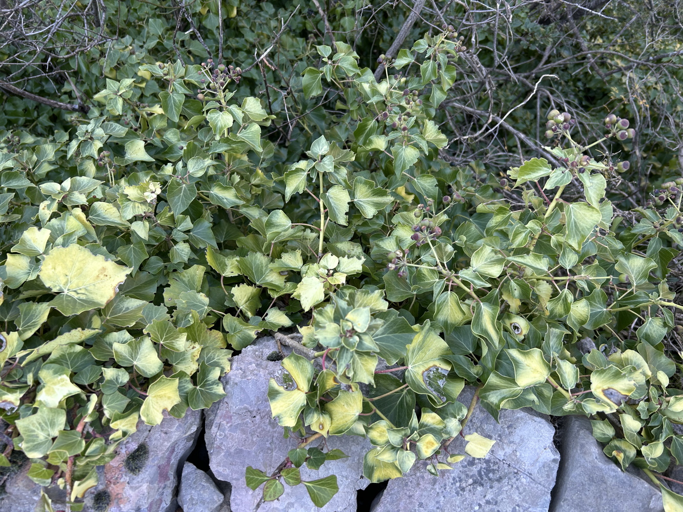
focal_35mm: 26
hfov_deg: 67.3
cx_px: 342
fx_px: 513
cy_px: 256
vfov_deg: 53.1
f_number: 1.5
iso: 32
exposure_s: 1/121
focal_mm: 5.7
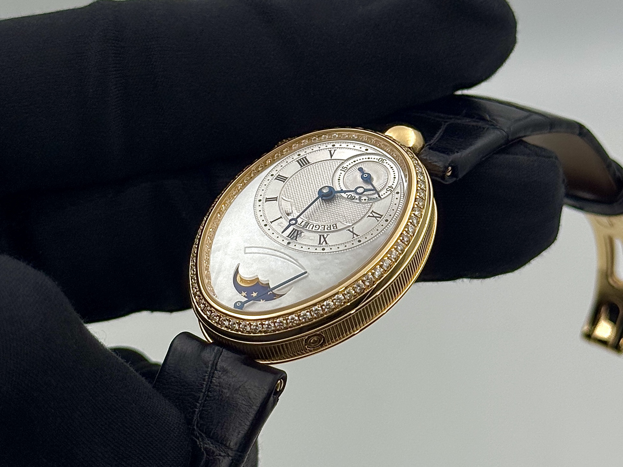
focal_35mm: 48
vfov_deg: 30.3
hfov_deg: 39.7
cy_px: 234
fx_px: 864
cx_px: 312
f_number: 1.78
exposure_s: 1/495
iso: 64
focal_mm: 6.76
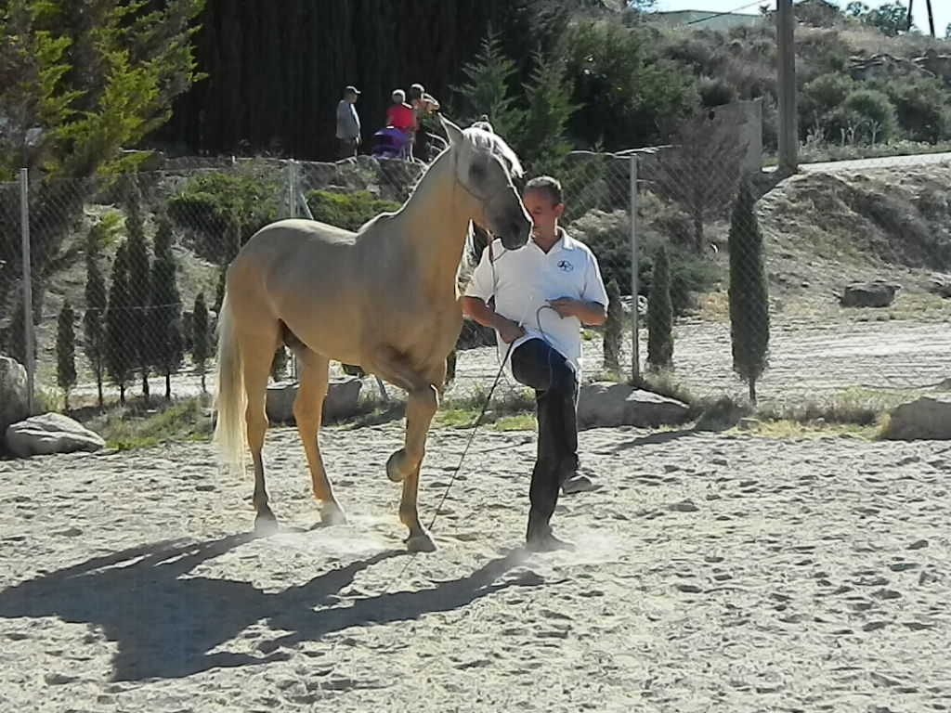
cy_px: 356
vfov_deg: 14.4
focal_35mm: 103
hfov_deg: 19.1
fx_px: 2830
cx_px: 476
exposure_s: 1/1600
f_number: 4.5
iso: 400
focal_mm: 18.6
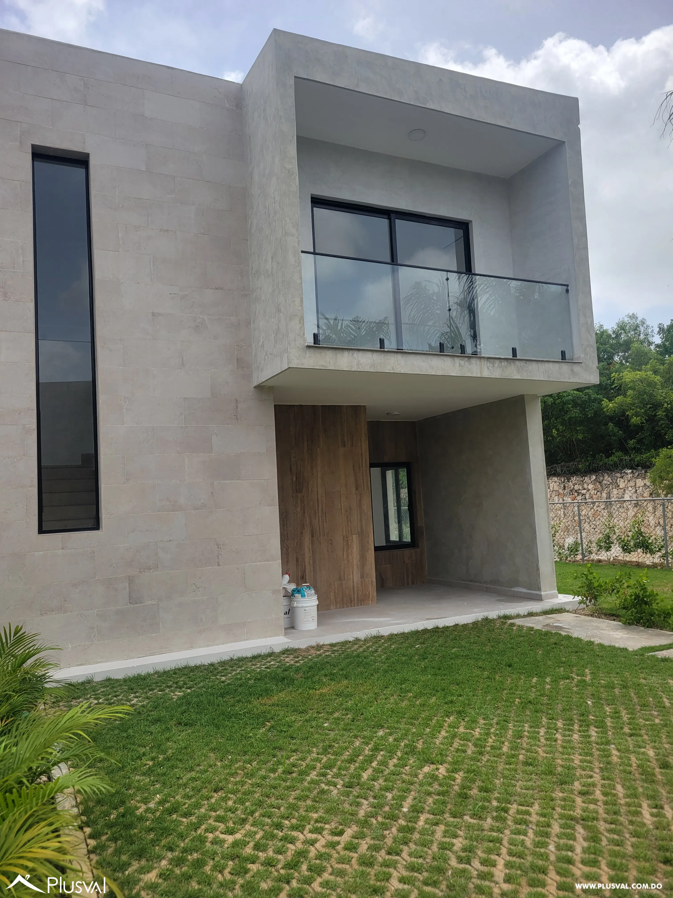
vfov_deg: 67.3
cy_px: 449
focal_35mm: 26
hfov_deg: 53.1
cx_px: 336
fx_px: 674
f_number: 1.8
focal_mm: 5.4
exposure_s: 1/1967
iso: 40
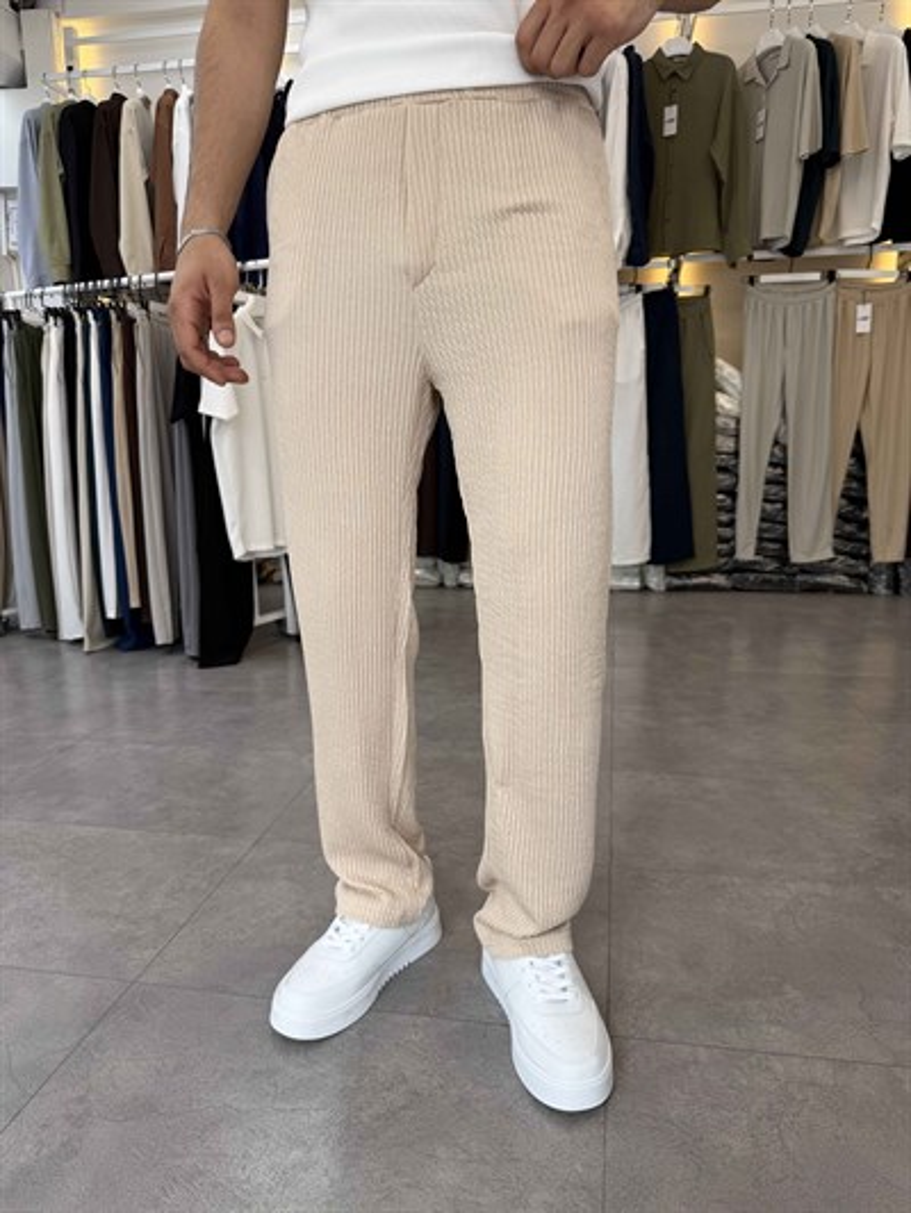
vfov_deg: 71.6
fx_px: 842
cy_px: 606
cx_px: 456
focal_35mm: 24
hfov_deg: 56.8
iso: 64
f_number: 1.78
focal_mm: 6.76
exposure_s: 1/178
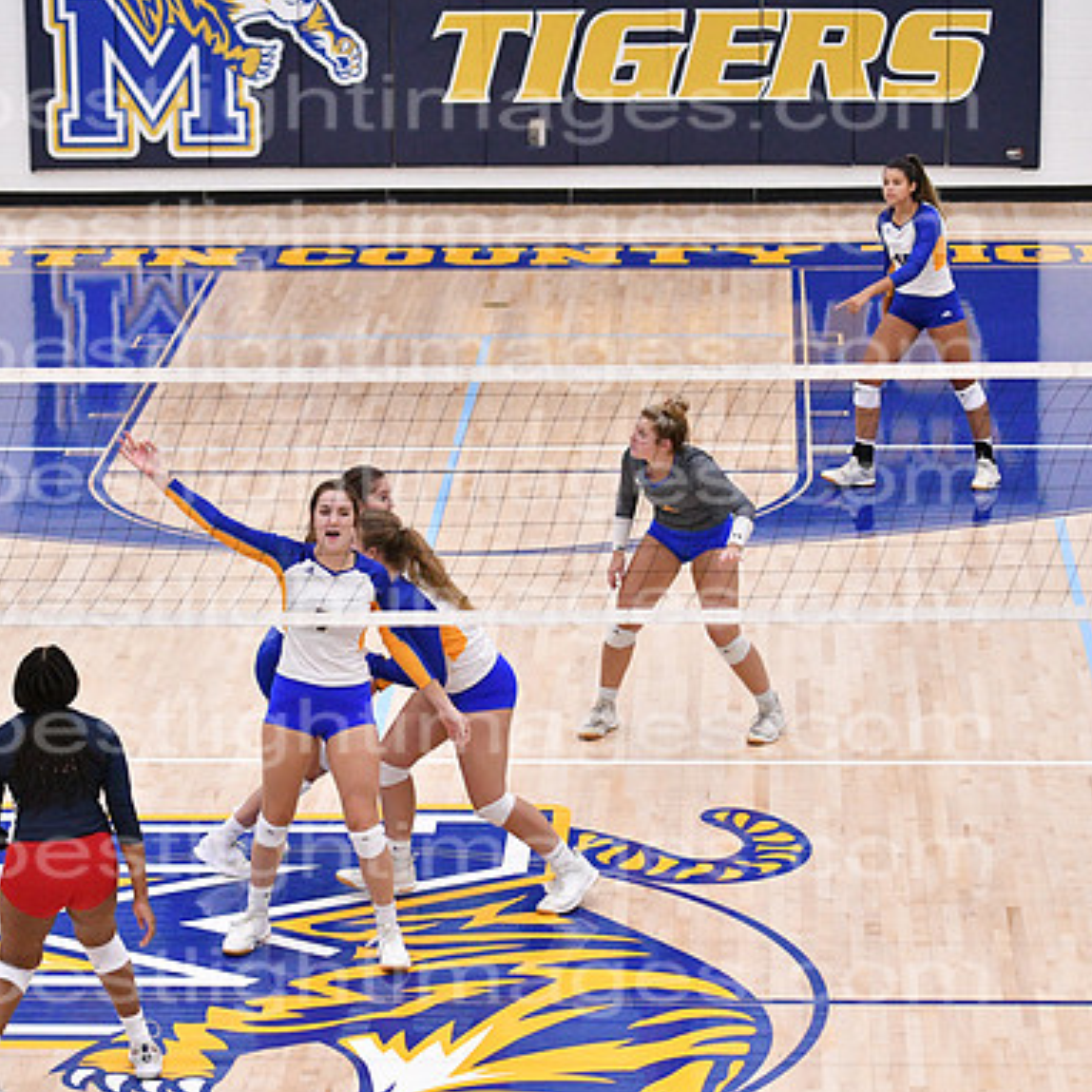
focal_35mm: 135
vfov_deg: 12.9
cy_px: 546
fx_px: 4818
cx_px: 345
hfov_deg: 12.9
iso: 6400
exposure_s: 1/1000
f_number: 3.2
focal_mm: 70
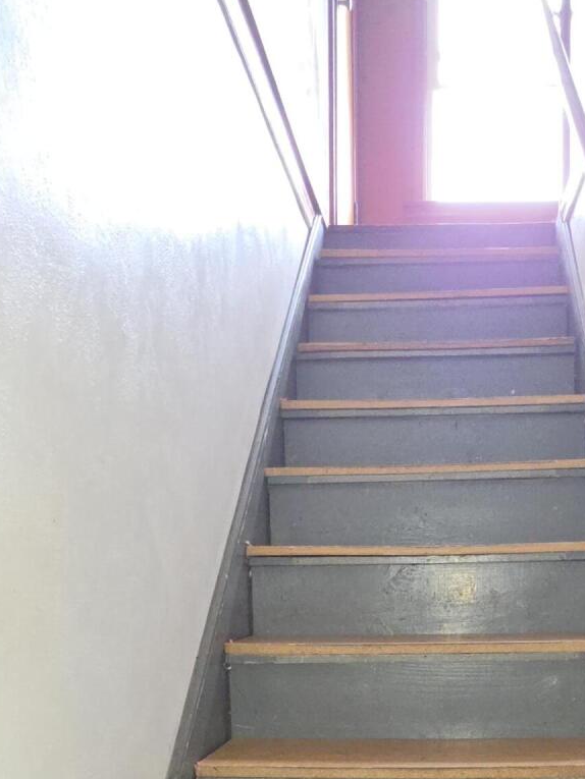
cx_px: 409
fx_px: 766
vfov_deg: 49.5
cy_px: 665
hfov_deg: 41.0
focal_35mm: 34
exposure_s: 1/60
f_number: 1.9
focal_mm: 2.2
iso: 200
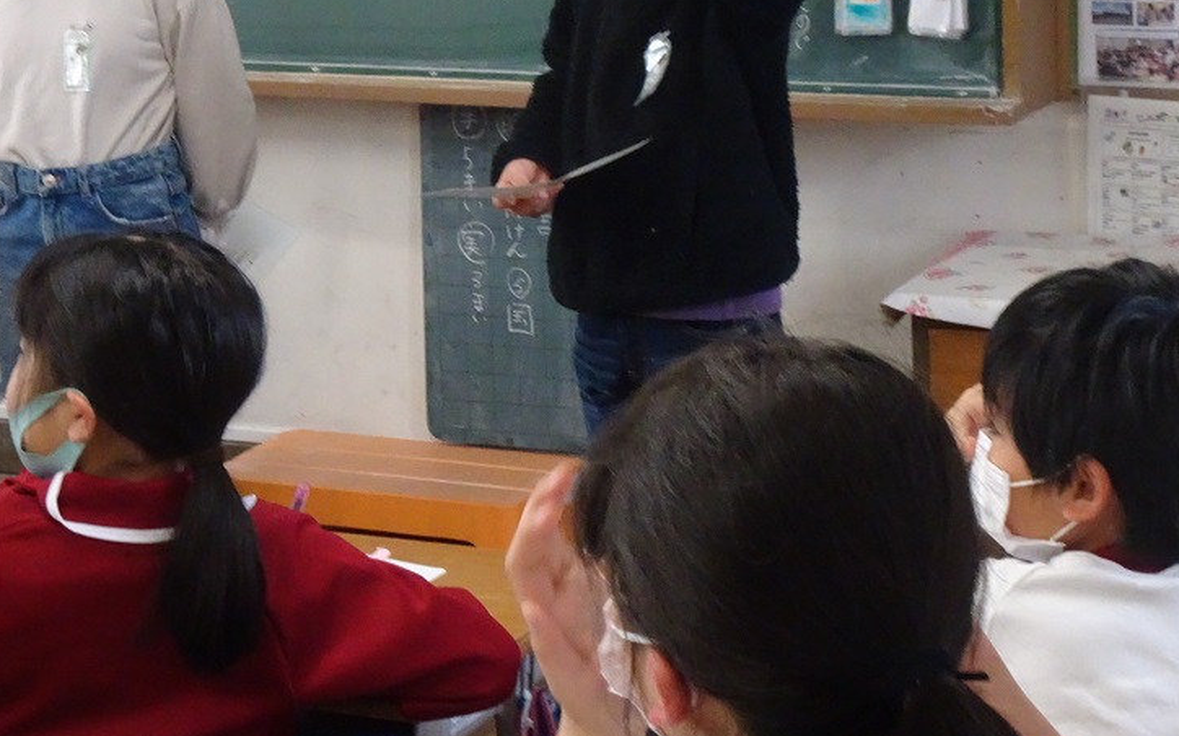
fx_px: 2859
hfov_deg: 23.3
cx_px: 583
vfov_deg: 14.6
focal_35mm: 89
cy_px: 147
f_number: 4.5
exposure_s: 1/80
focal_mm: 10.59
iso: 1000
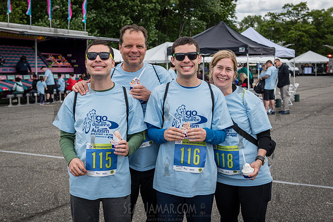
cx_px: 169
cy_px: 105
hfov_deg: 41.5
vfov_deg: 28.4
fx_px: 440
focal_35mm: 48
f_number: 4
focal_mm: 40
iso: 400
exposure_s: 1/2500
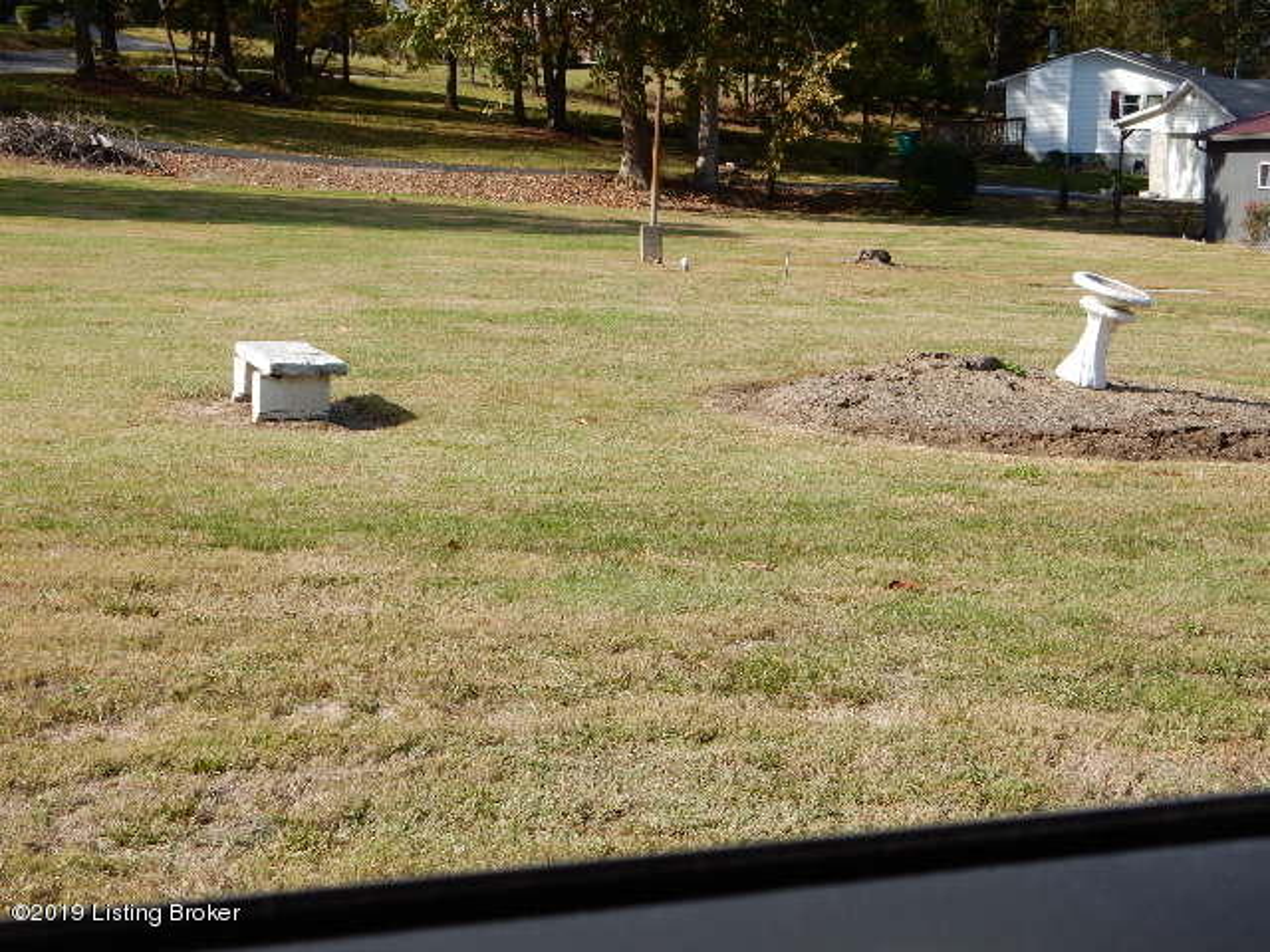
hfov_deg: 32.2
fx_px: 2201
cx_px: 635
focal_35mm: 60
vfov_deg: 24.4
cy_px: 476
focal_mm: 10.7
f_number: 4.5
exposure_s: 1/500
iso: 125
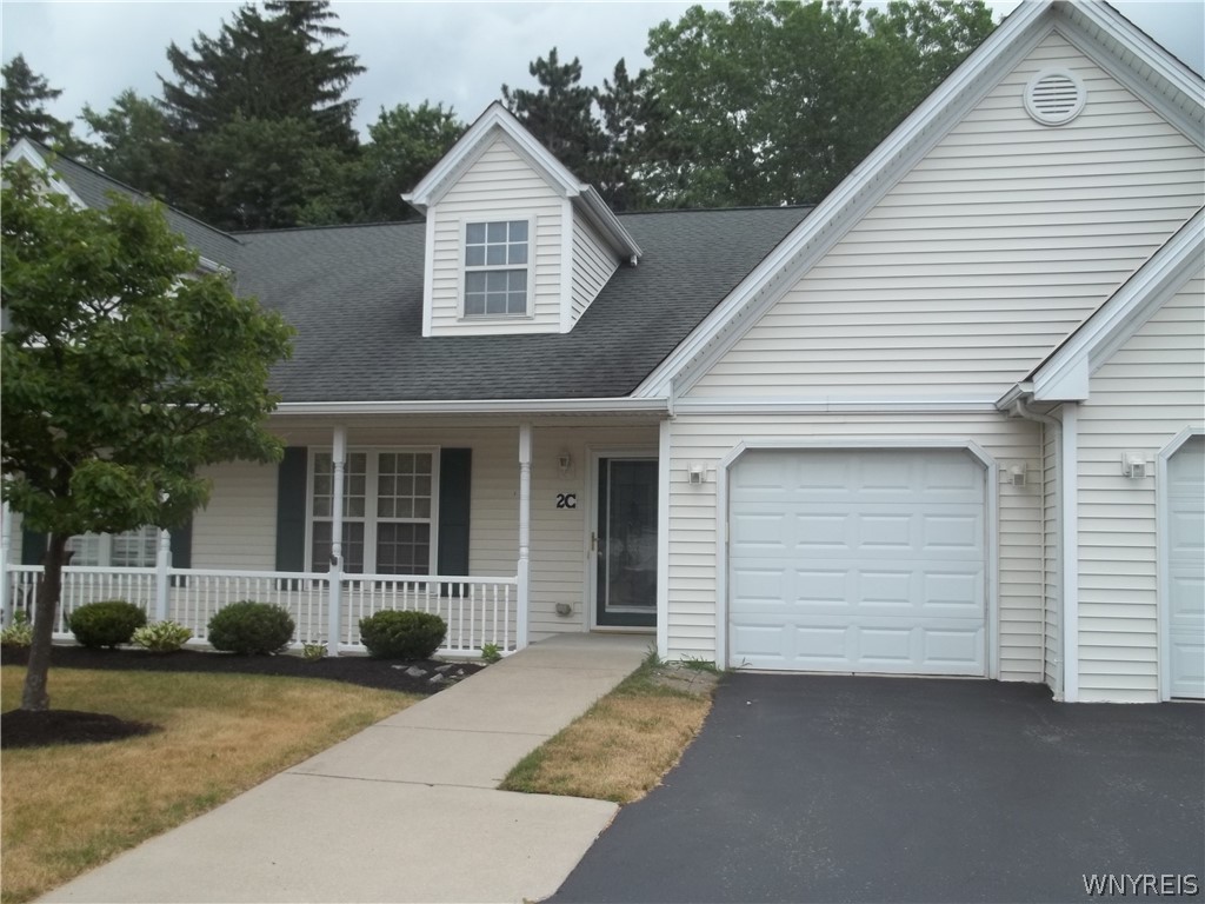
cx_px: 602
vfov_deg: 42.9
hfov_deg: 55.4
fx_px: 1149
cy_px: 452
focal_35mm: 33
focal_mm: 5.9
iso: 64
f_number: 8
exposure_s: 1/100
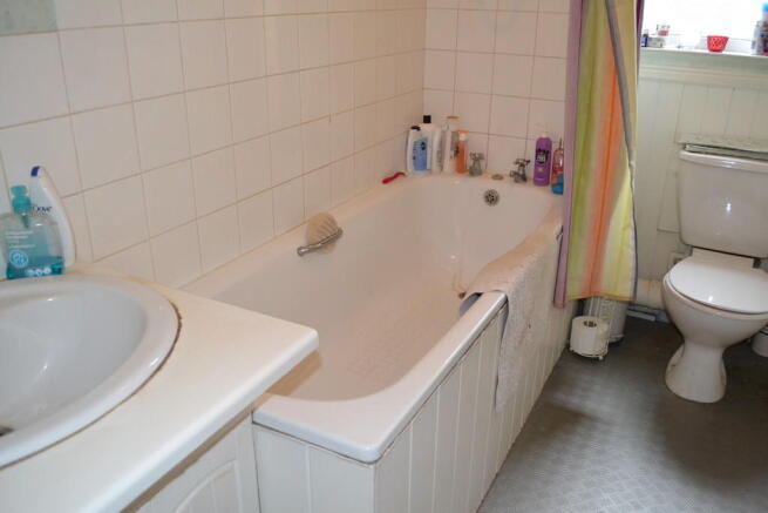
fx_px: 640
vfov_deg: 43.6
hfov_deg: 61.9
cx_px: 384
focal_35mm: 30
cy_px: 256
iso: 1800
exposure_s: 1/60
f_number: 3.8
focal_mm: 20
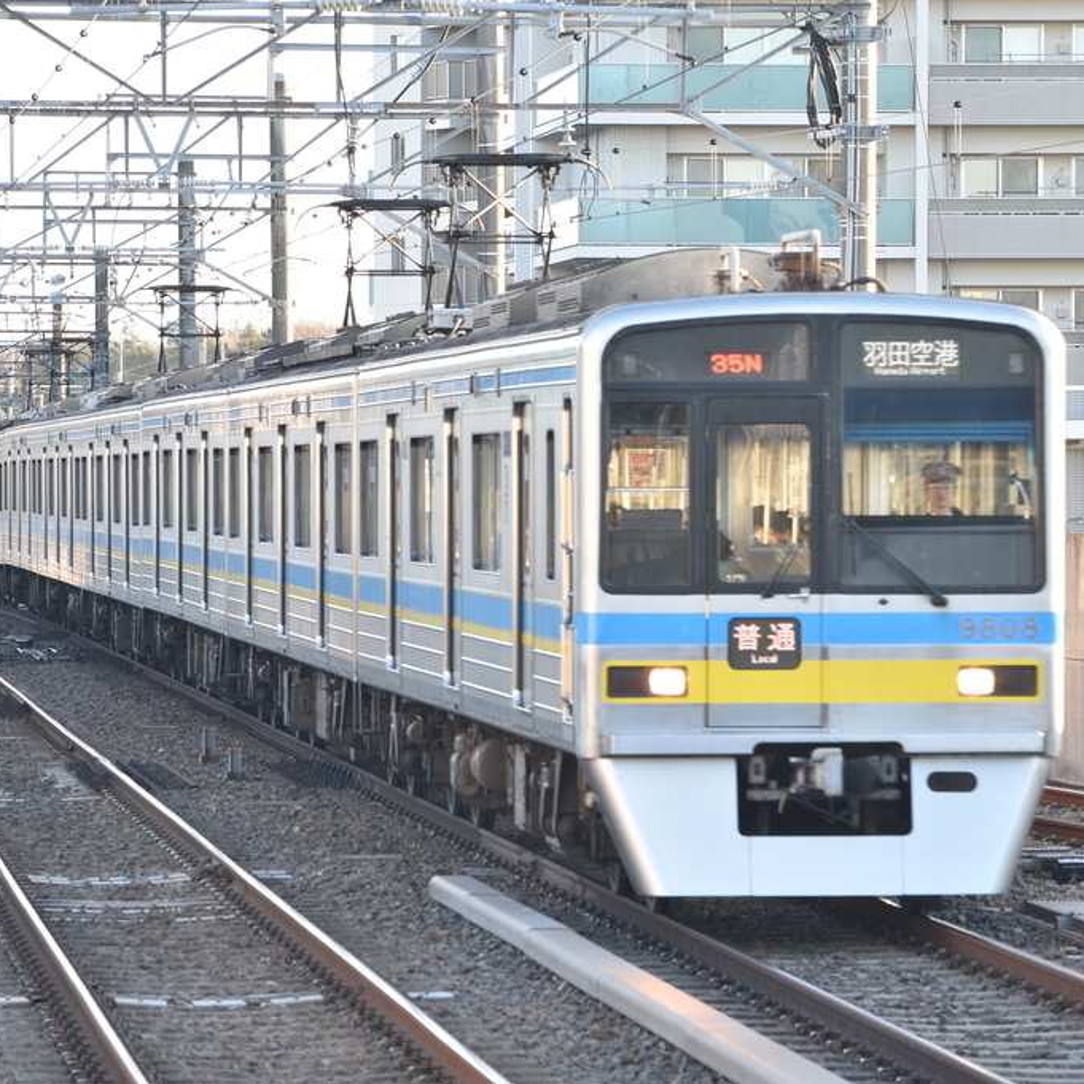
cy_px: 542
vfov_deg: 7.5
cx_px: 627
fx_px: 8290
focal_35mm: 234
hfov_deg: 7.5
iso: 400
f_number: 6.3
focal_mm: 122
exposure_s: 1/100
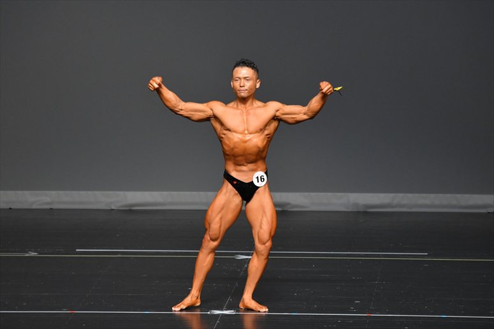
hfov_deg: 6.9
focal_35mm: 300
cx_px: 247
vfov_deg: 4.6
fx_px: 4115
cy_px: 164
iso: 2500
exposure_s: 1/400
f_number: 5.6
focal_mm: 200
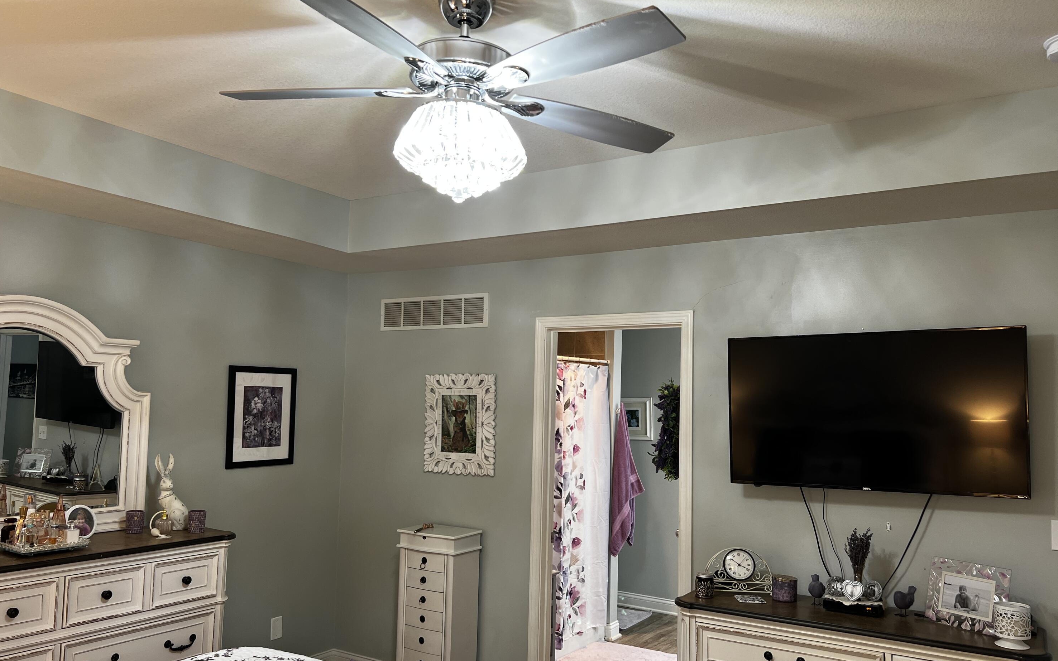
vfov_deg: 44.5
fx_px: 807
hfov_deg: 66.5
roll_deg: -1.6
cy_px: 373
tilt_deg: +1.8
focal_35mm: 28
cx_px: 528
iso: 80
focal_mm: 5.7
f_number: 1.5
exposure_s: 1/60
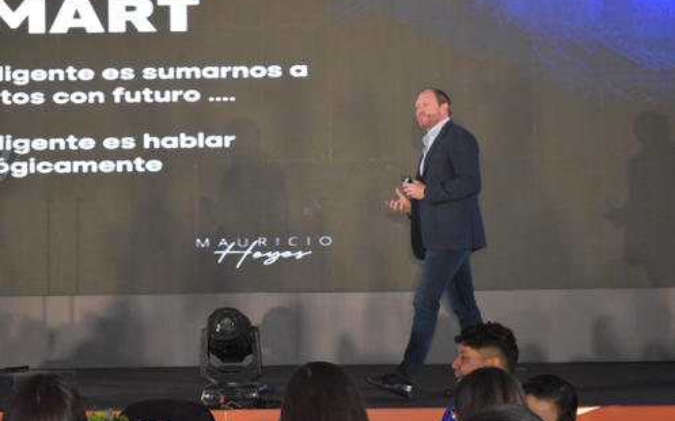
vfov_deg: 16.3
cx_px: 337
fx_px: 1471
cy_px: 208
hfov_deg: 25.8
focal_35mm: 80
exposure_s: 1/200
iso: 6400
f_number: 9
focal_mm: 52
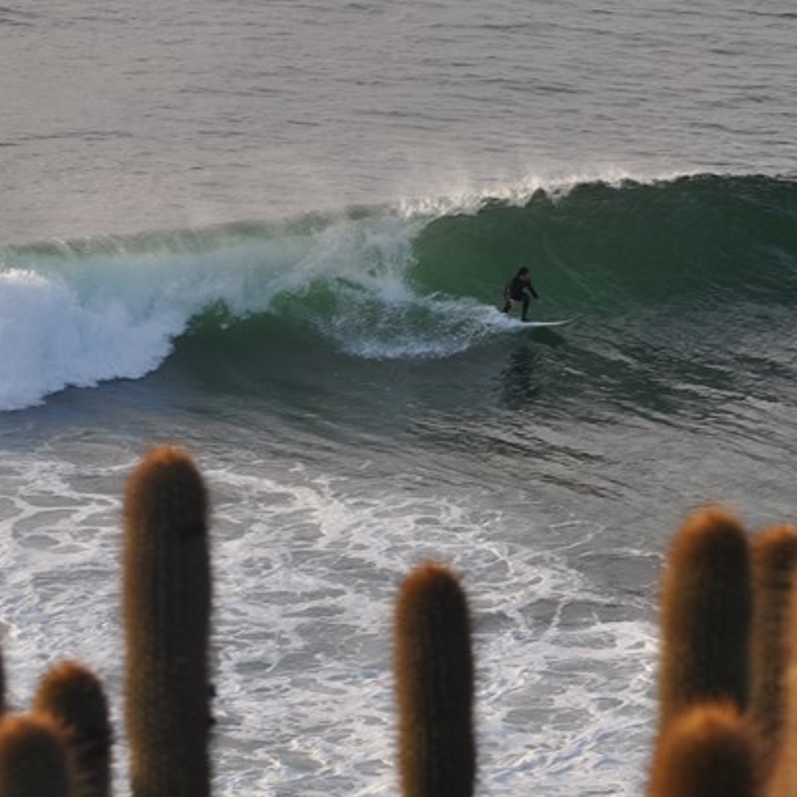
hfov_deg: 10.0
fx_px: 4532
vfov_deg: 10.0
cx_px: 640
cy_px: 413
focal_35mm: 174
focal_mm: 70
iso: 200
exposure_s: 1/250
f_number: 8
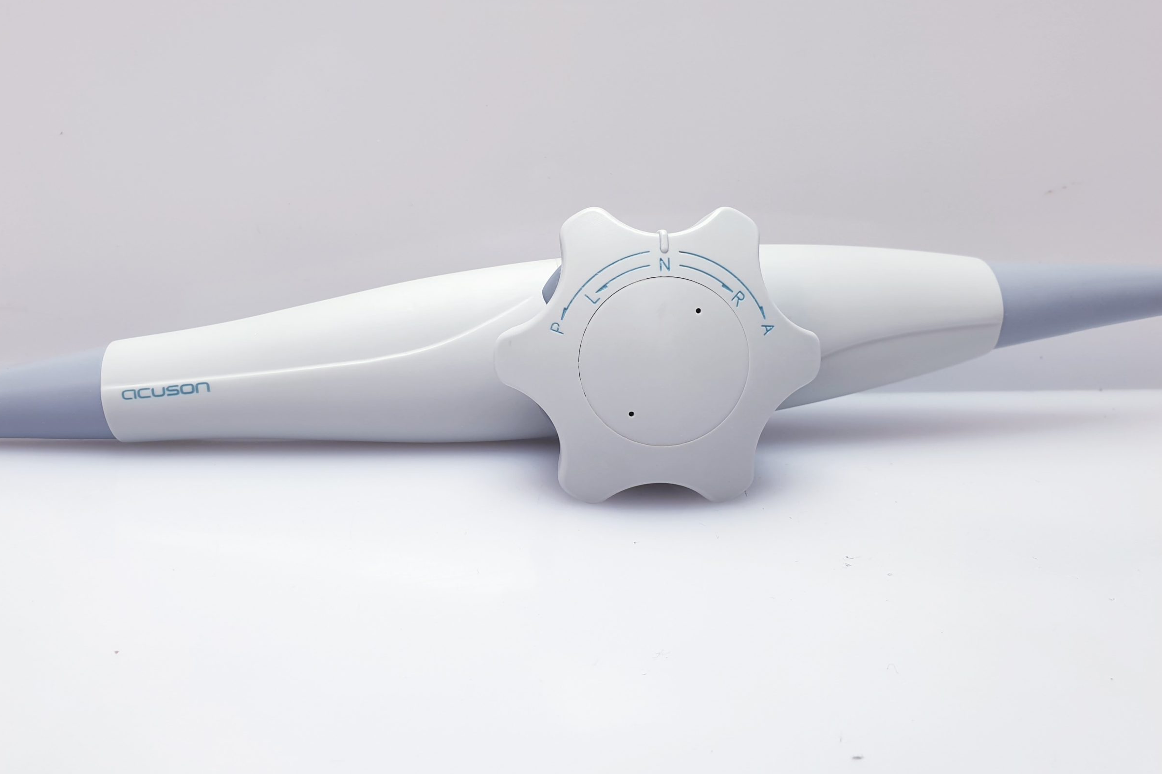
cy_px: 353
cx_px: 555
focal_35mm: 29
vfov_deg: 44.9
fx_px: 936
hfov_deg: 63.6
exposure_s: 1/50
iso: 50
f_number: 2.4
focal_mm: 4.3
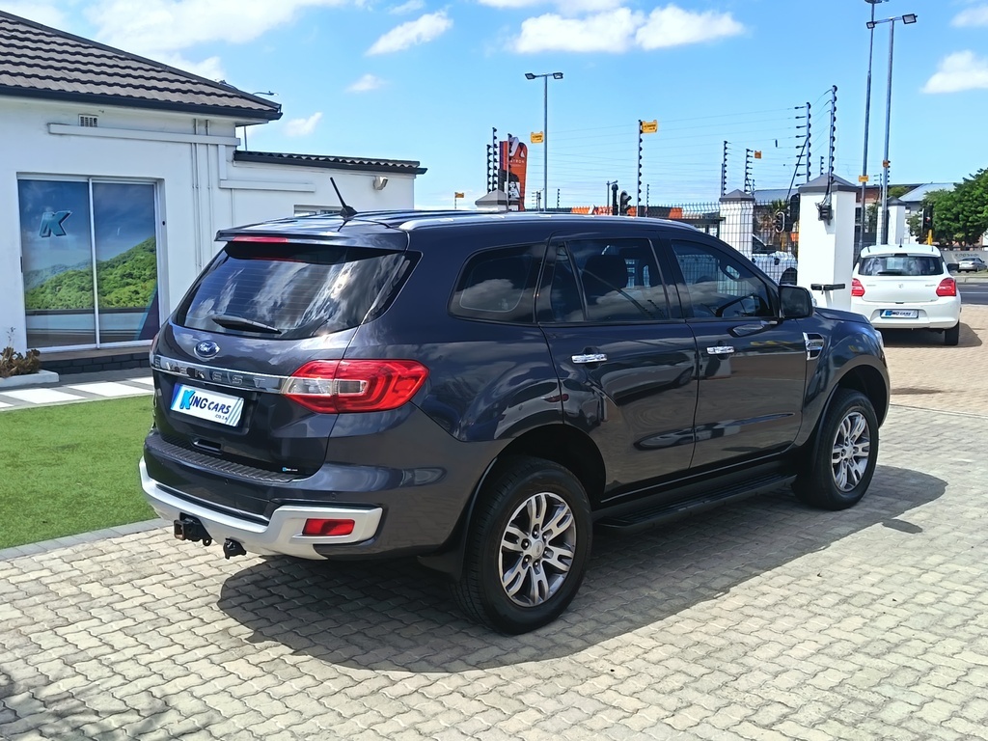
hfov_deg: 50.1
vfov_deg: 38.7
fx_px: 1056
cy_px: 370
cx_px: 494
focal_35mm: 37
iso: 100
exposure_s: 1/663
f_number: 1.75
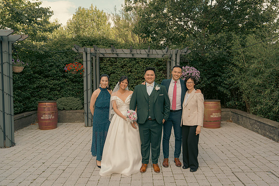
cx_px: 140
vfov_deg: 43.6
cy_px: 93
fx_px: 233
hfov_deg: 61.9
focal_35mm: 30
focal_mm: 30
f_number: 5.6
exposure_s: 1/160
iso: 200
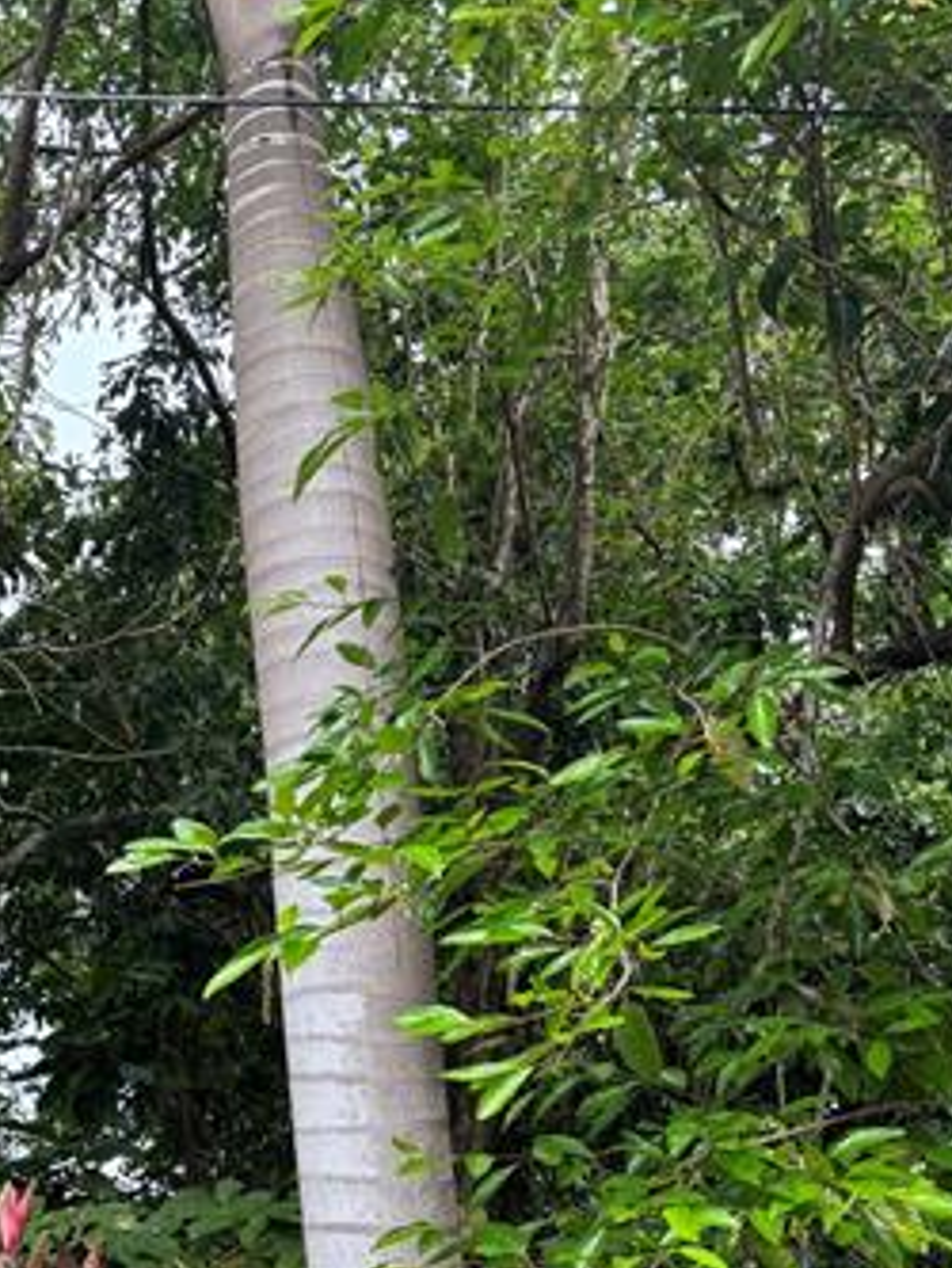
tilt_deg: +20.1
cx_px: 57
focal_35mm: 60
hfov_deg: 23.6
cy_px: 1150
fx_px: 2199
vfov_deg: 30.7
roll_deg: +3.9
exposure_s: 1/430
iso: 50
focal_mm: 5.96
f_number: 1.6
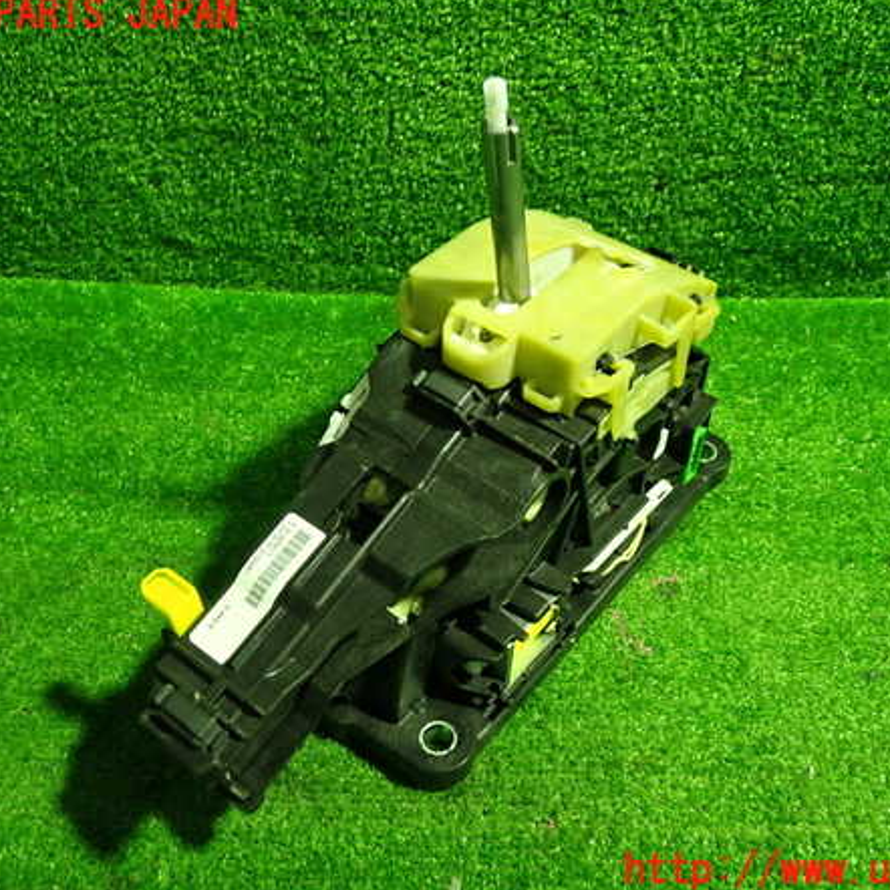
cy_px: 443
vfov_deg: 46.0
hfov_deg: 46.0
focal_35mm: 36
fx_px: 1047
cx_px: 475
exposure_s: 1/30
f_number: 2.3
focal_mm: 5.4
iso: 400
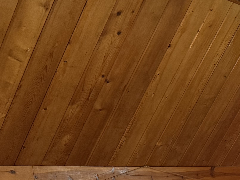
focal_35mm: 85
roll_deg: +2.6
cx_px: 377
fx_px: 589
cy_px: 273
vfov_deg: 15.9
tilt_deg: -8.1
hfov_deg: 19.5
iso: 200
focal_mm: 6.76
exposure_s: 1/167
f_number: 1.78
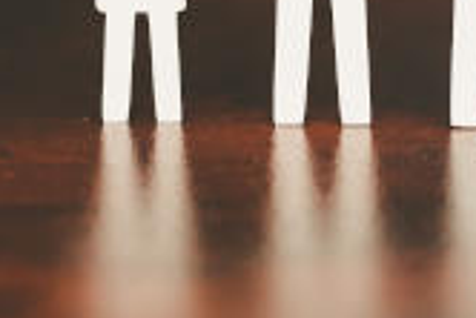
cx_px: 335
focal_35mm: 241
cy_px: -401
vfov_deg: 5.5
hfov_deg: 8.5
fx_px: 3189
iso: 400
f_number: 3.2
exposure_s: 1/200
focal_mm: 50
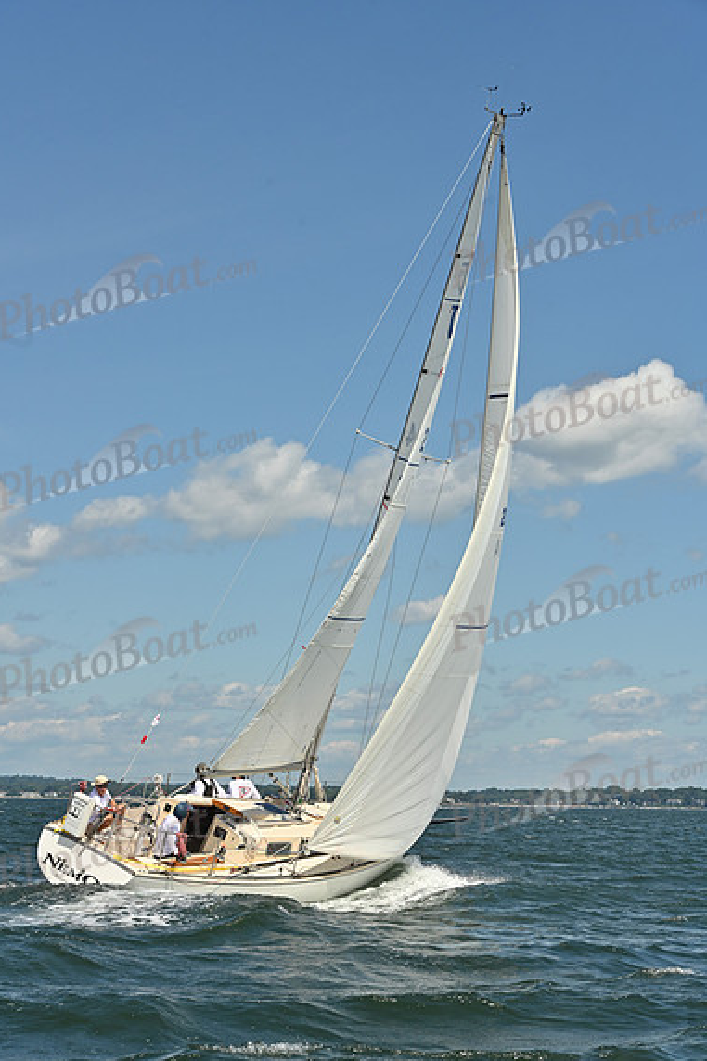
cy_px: 534
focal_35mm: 71
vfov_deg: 28.5
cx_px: 354
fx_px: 2093
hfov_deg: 19.2
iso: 250
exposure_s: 1/1250
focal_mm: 70
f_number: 9
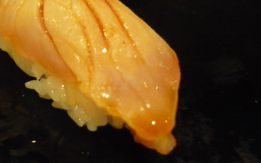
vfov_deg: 23.9
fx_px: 384
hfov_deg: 37.2
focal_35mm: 54
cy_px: 68
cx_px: 89
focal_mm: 5.5
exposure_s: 1/30
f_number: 2.8
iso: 800
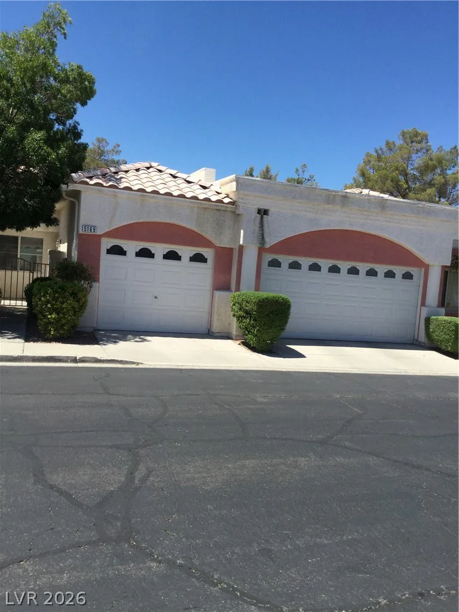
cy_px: 306
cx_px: 230
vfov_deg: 58.4
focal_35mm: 31
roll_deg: -2.3
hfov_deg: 45.4
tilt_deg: -2.0
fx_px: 548
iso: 25
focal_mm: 3.3
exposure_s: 1/1431
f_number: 2.4
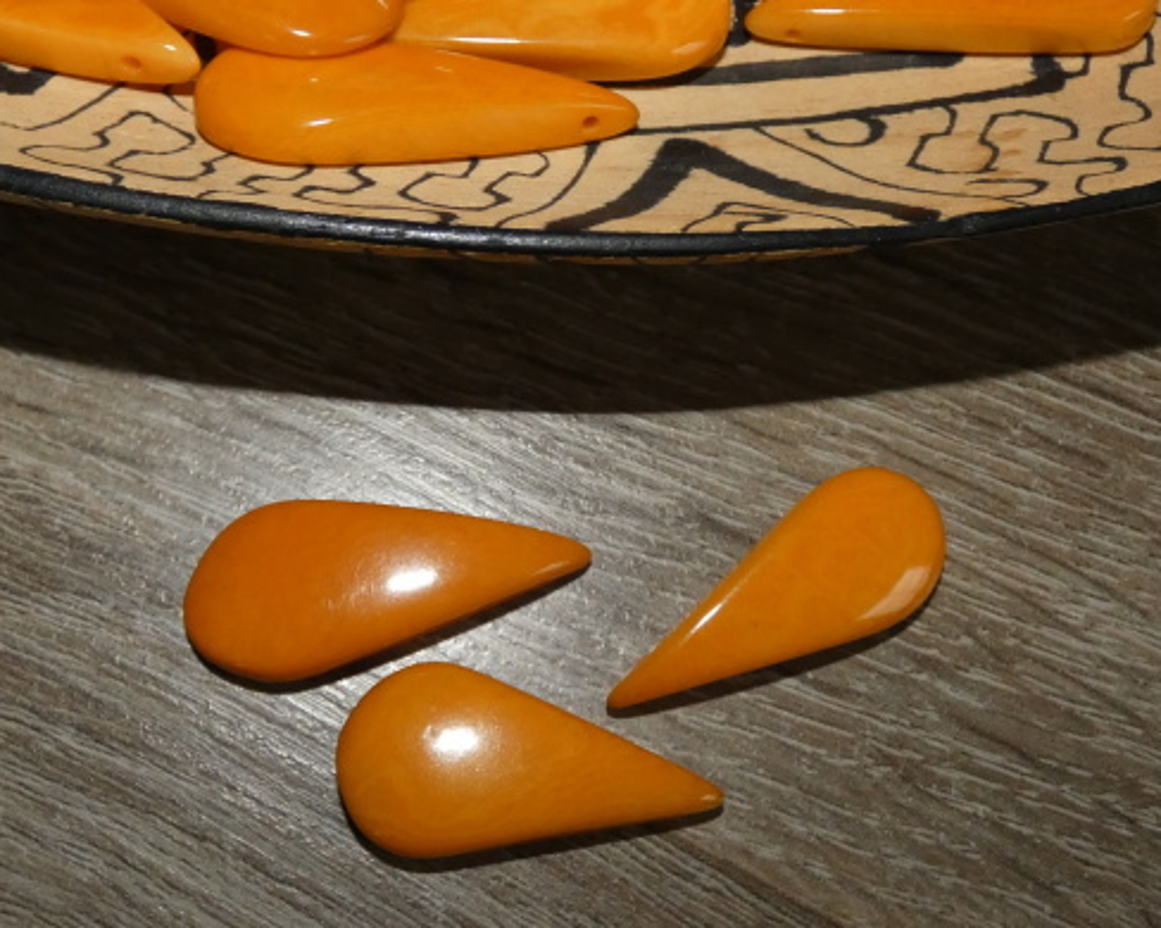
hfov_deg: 55.7
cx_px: 548
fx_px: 1099
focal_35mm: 32
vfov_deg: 45.8
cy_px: 471
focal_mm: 5.3
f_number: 3.3
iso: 400
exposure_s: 1/60
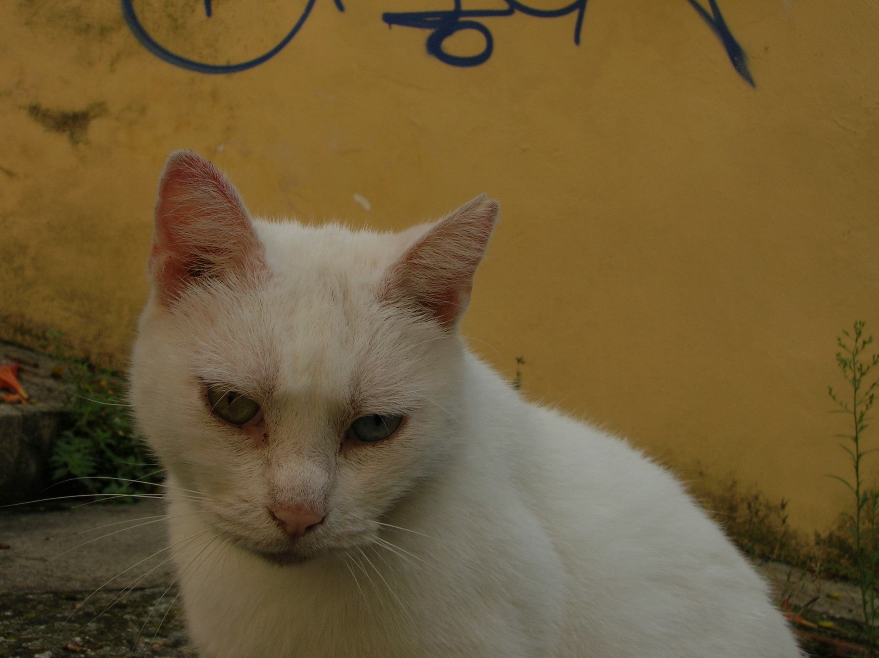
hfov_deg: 44.8
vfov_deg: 34.3
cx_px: 440
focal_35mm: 42
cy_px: 329
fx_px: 1066
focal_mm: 7
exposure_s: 1/174
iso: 50
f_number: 5.2
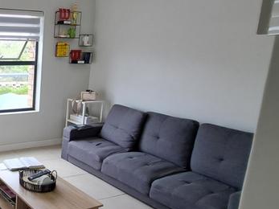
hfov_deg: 43.5
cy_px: 100
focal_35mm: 30
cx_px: -39
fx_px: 242
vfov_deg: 46.8
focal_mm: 1.74
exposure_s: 1/50
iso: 50
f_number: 2.2
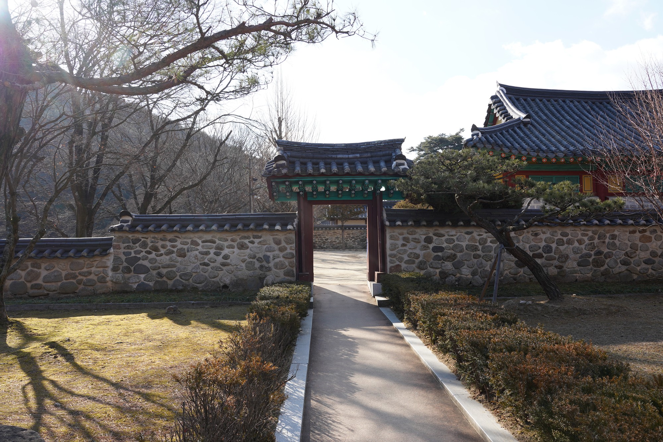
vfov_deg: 46.4
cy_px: 221
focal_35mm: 28
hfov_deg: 65.5
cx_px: 332
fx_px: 516
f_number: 10
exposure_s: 1/100
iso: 160
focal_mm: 28
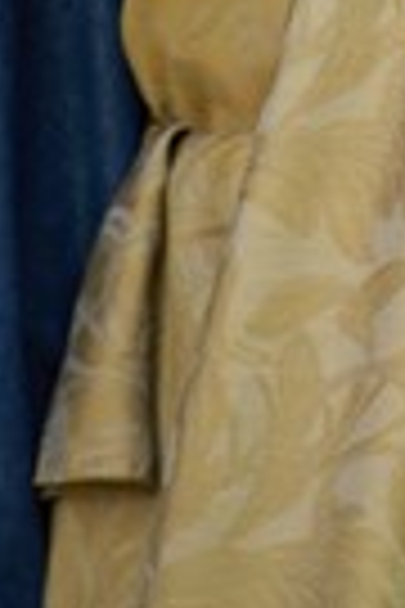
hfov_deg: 2.4
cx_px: 513
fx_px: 9837
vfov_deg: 3.5
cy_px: -338
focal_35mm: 583
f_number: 4
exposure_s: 1/200
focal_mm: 170
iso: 200
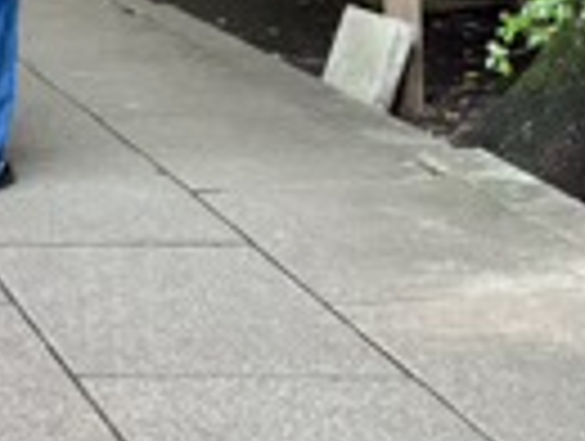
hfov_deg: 11.9
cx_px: -738
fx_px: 2370
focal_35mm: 140
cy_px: -403
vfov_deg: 10.0
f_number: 1.6
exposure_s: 1/100
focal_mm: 5.96
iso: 64
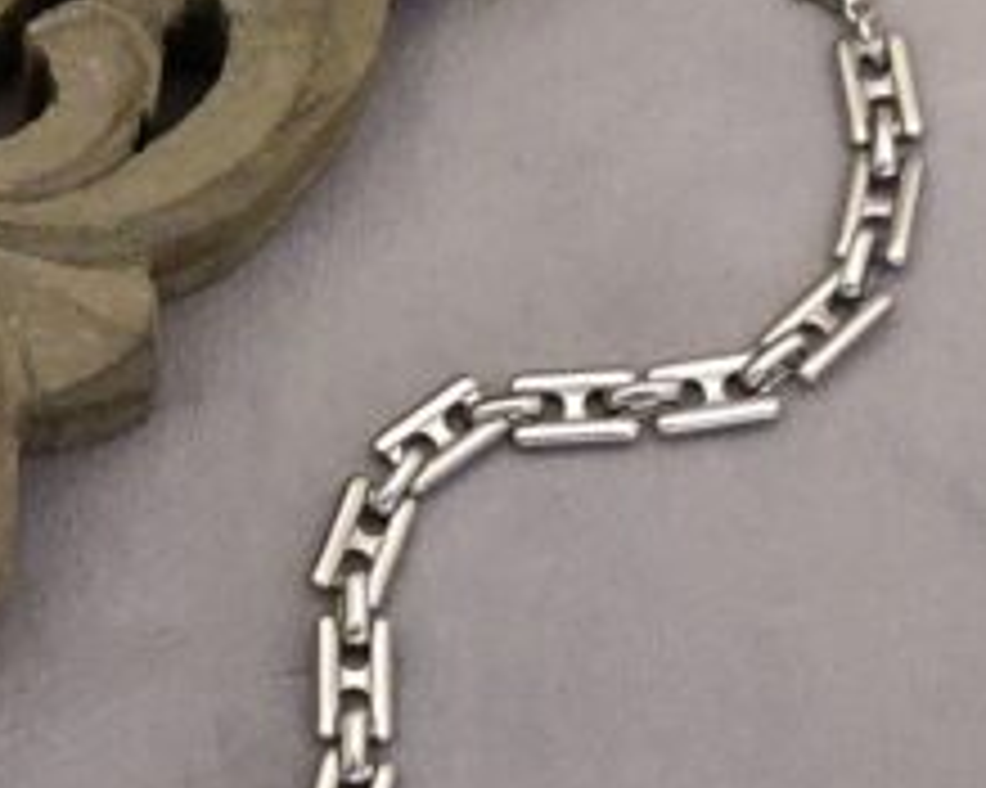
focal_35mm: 52
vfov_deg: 27.8
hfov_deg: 35.6
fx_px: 1517
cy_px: 736
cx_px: 324
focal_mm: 4.25
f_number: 1.7
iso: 2000
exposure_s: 1/14
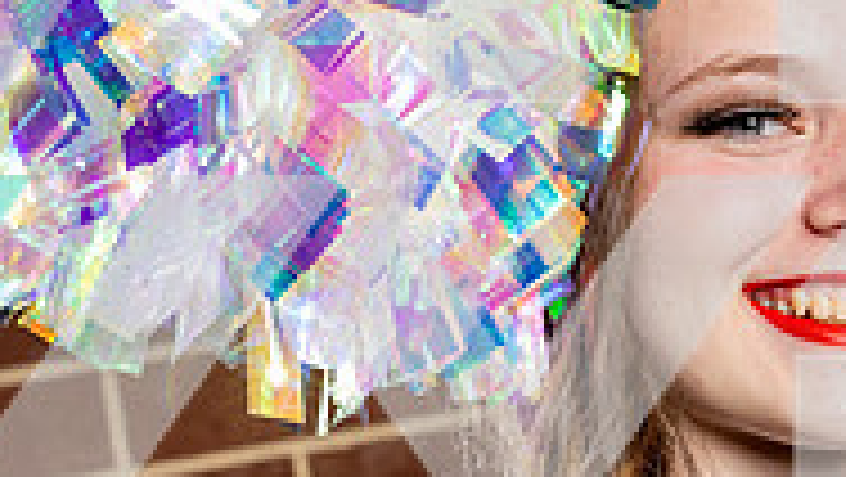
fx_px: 3838
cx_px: 706
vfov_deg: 7.1
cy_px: 416
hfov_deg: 12.5
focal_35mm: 171
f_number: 7.1
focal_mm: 53
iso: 400
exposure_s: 1/250
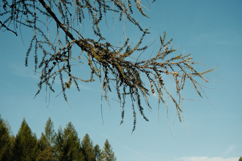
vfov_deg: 24.2
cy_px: 80
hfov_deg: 35.6
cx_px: 121
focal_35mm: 56
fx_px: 376
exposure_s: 1/2200
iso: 640
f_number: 5.6
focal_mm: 37.6
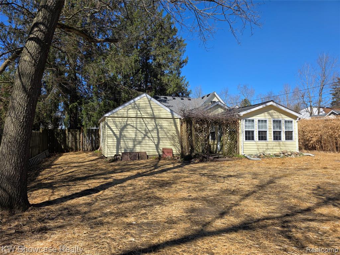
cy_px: 128
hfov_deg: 73.9
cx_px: 170
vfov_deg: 58.9
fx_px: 226
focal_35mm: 23
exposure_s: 1/4539
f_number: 1.7
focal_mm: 6.3
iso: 80
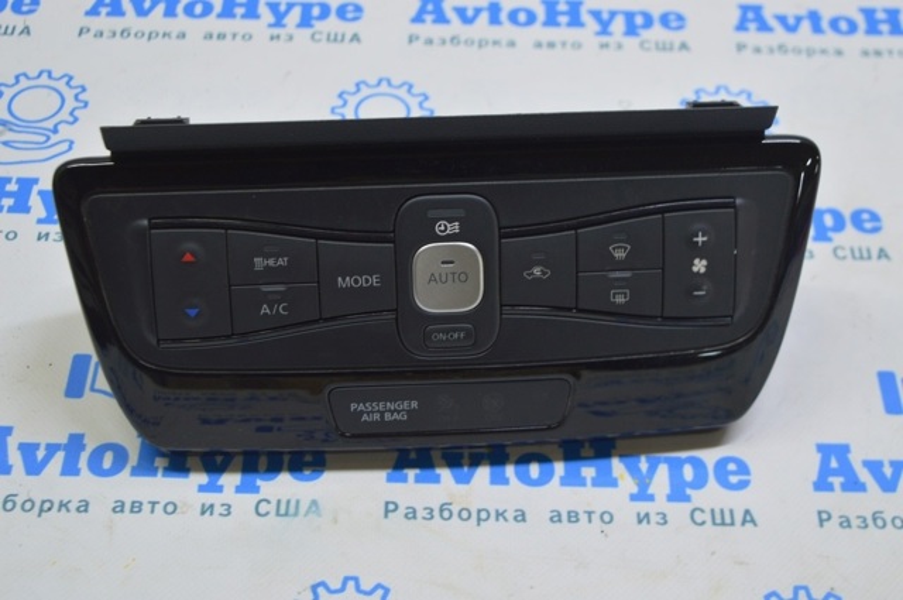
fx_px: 1428
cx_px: 452
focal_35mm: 57
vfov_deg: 23.7
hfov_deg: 35.1
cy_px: 300
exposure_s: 1/25
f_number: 5.6
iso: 400
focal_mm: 38
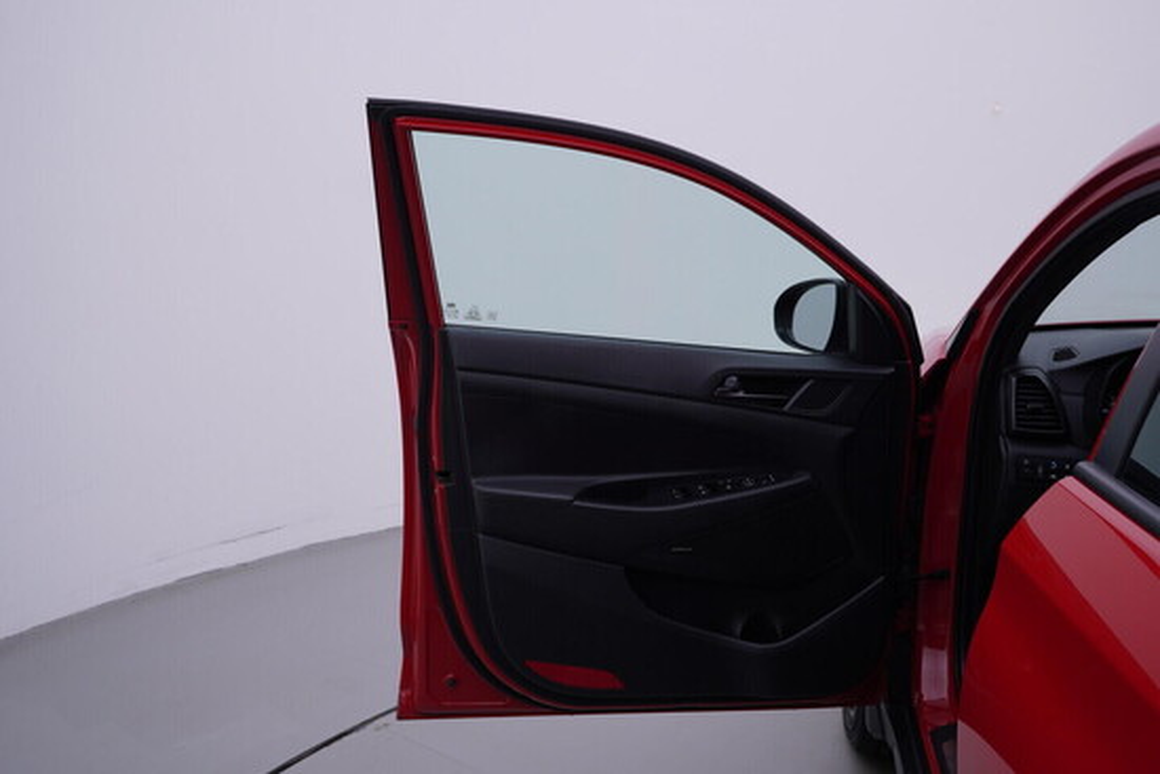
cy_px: 387
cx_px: 580
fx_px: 1160
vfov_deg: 36.9
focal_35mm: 36
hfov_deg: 53.1
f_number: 4.5
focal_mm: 24
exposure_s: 1/100
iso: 125
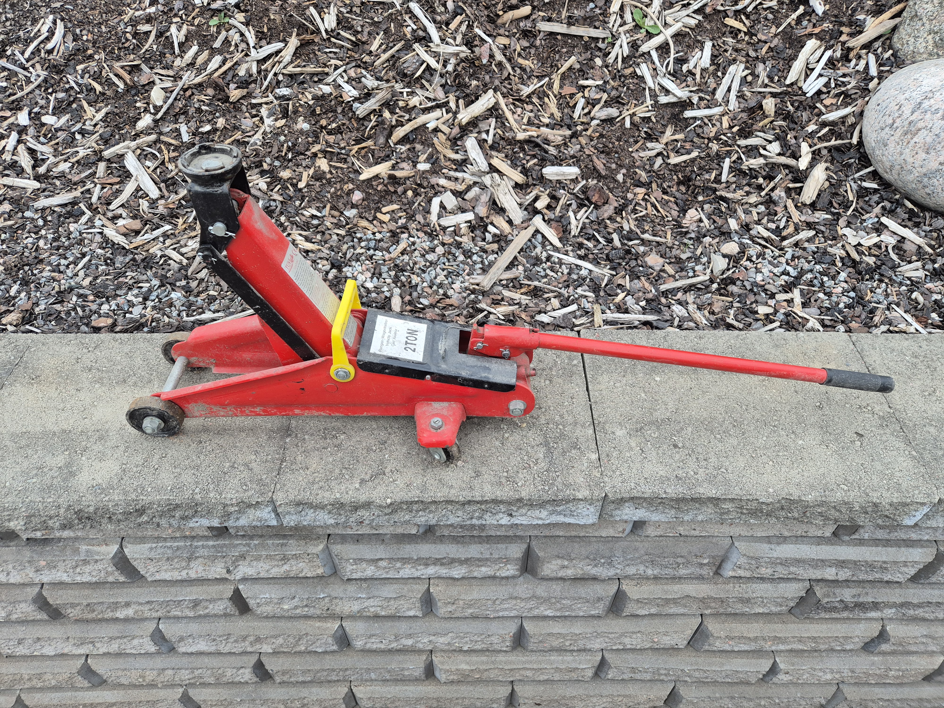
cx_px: 472
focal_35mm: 23
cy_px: 354
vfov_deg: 58.9
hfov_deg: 73.9
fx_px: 627
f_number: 1.8
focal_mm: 5.4
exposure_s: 1/180
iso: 125
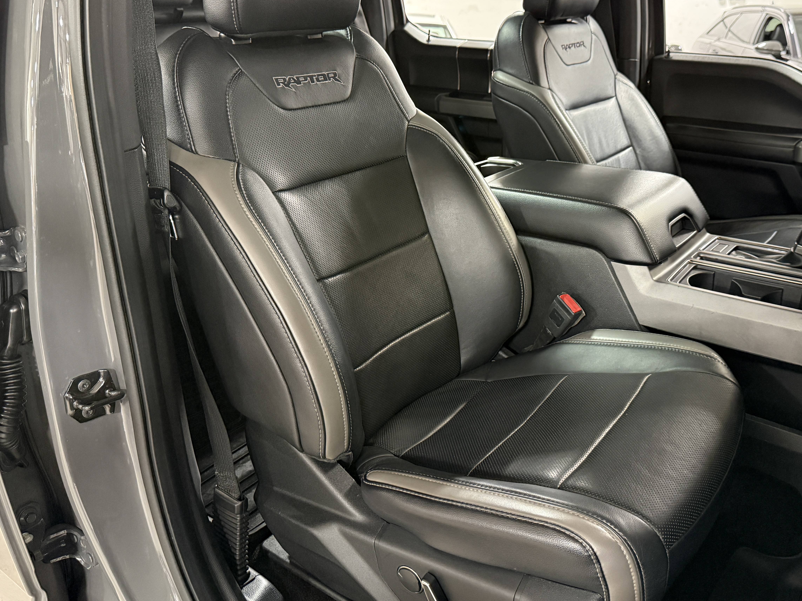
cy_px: 258
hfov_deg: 59.6
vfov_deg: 46.7
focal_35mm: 30
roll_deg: +0.6
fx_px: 695
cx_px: 470
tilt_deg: -20.2
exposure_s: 1/60
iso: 800
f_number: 1.78
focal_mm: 6.76
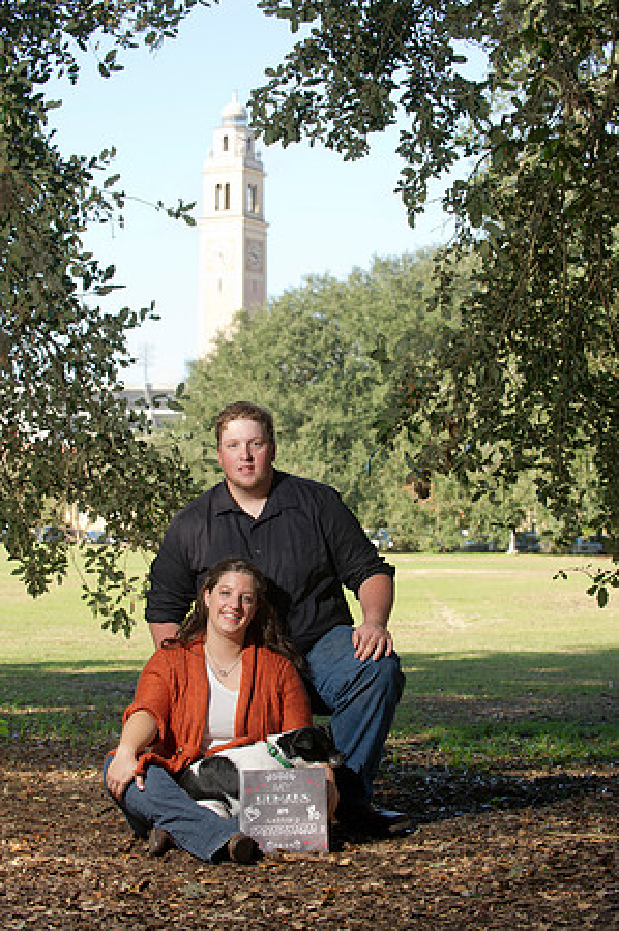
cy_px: 466
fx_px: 2016
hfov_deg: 17.5
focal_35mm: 78
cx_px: 310
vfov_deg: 26.0
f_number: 5.6
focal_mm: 78
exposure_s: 1/200
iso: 320
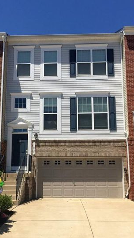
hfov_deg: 30.4
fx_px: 246
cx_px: 57
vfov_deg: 51.3
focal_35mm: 39
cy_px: 140
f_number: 2.2
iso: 32
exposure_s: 1/2825
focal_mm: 4.15
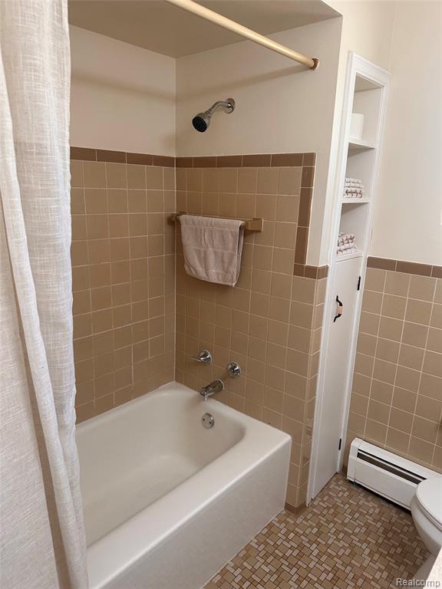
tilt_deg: -14.0
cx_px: 221
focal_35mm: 24
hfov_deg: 56.8
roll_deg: -2.7
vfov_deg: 71.6
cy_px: 294
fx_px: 409
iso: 200
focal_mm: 6.86
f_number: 1.78
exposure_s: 1/120
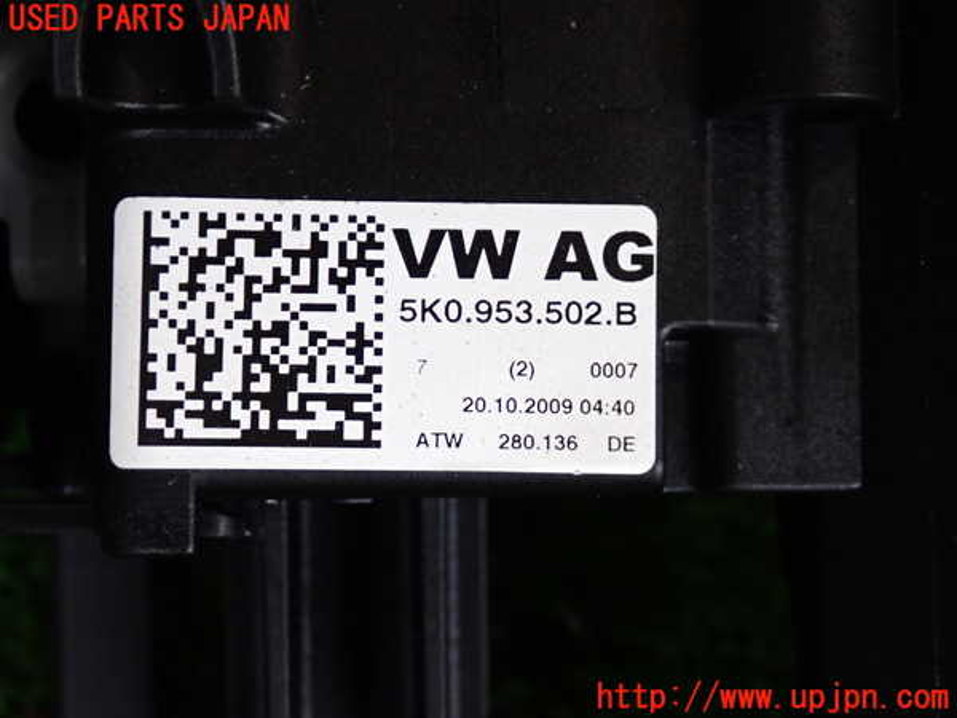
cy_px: 359
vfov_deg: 21.9
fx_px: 1852
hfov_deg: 29.0
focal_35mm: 67
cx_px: 478
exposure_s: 1/60
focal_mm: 11.88
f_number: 3.8
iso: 500
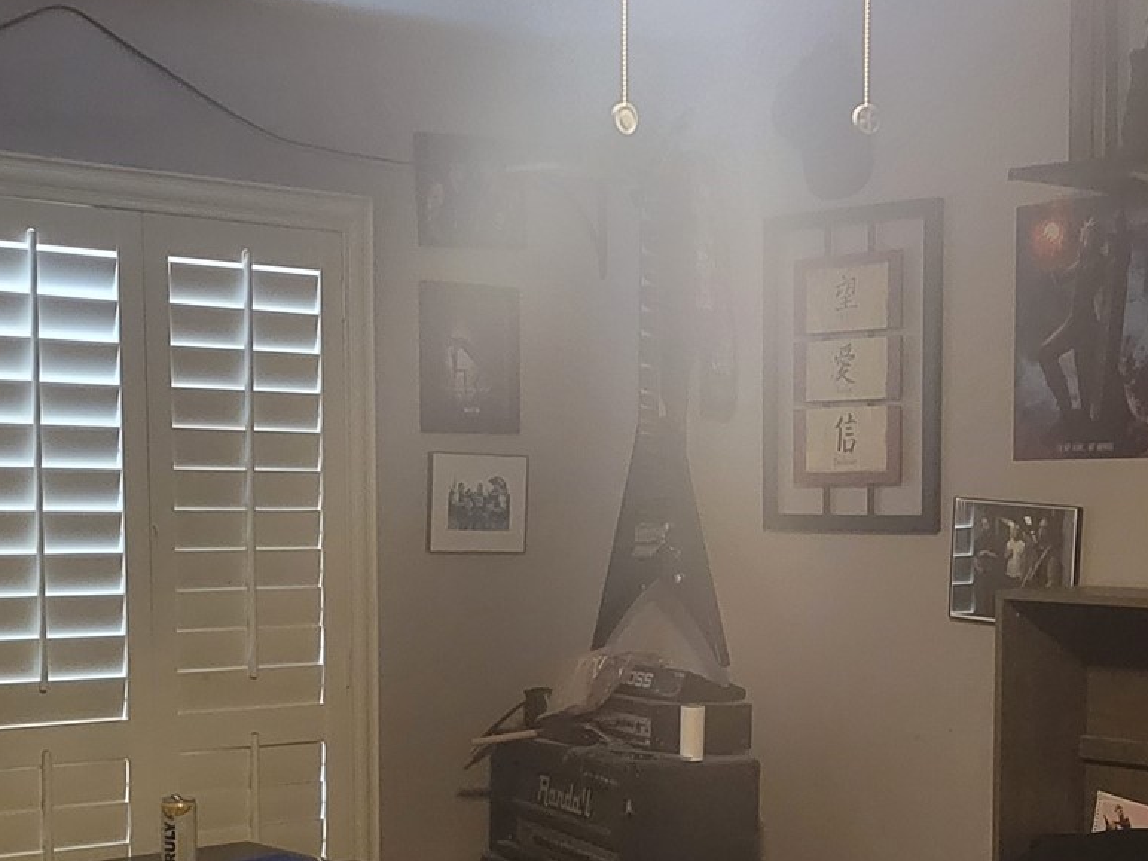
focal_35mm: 69
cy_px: 720
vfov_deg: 21.0
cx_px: 825
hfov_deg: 27.9
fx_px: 2288
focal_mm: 5.4
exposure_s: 1/24
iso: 800
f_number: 1.8
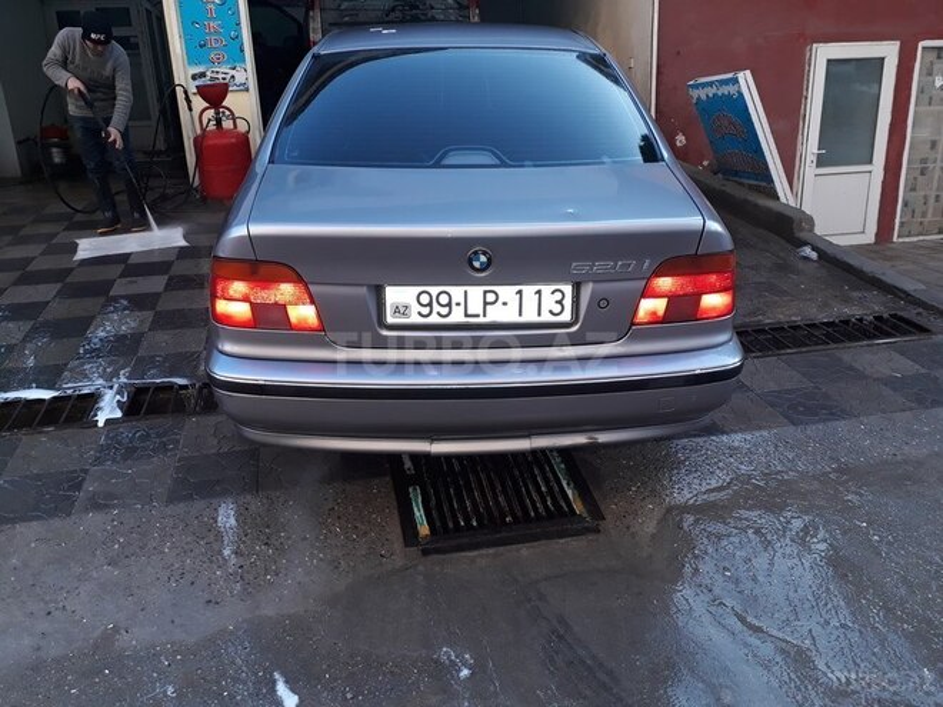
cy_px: 354
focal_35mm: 27
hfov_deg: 65.3
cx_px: 472
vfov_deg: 51.4
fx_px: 736
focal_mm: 3.6
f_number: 1.9
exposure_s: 1/100
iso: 64
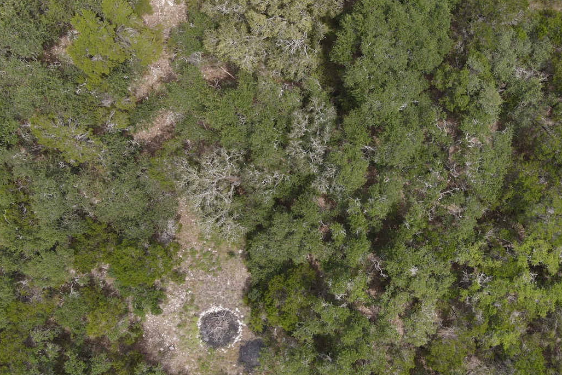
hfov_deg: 53.0
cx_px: 388
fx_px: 546
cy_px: 135
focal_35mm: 35
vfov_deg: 37.6
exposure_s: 1/400
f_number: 2.8
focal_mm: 4.5
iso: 100
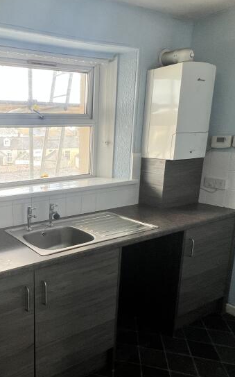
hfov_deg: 42.9
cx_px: 17
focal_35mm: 26
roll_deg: +2.5
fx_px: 267
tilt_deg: -12.4
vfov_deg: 70.3
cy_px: 203
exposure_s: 1/99
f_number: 1.8
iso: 64
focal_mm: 1.57
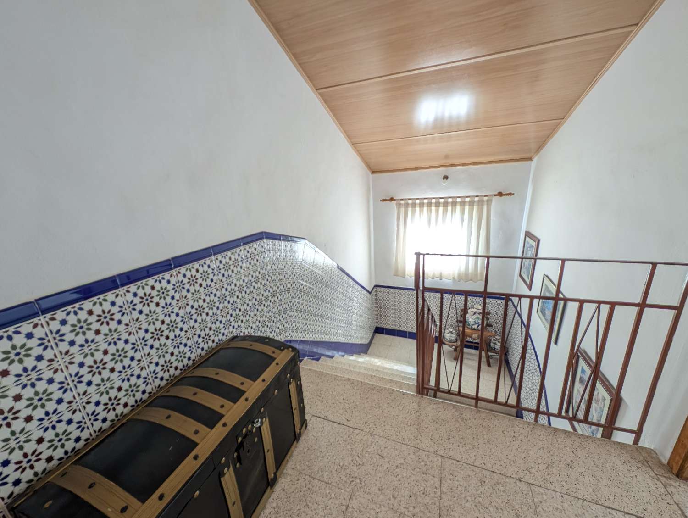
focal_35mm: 12
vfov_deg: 94.6
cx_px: 344
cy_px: 259
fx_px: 239
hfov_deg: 110.5
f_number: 1.95
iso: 68
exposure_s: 1/90
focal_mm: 2.23
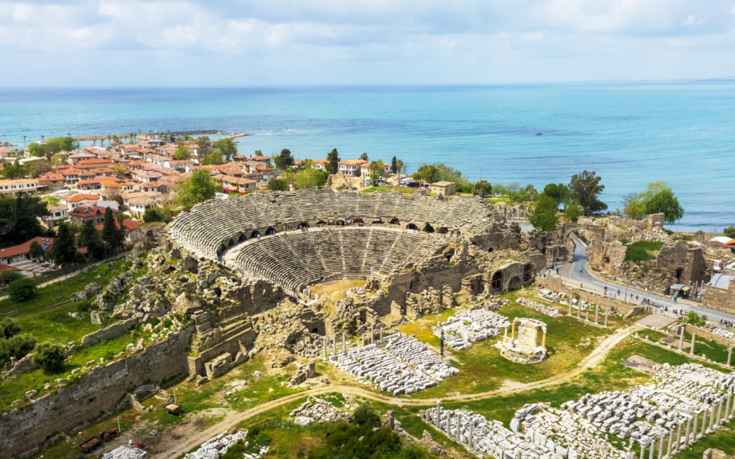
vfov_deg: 40.5
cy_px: 255
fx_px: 621
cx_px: 368
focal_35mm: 31
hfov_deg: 61.2
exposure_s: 1/200
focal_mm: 10.26
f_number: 4.5
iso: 100
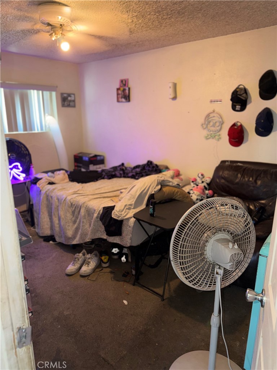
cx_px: 138
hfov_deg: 56.8
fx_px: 256
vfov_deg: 71.6
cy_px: 185
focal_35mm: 24
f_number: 1.78
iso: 64
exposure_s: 1/18
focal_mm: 6.76
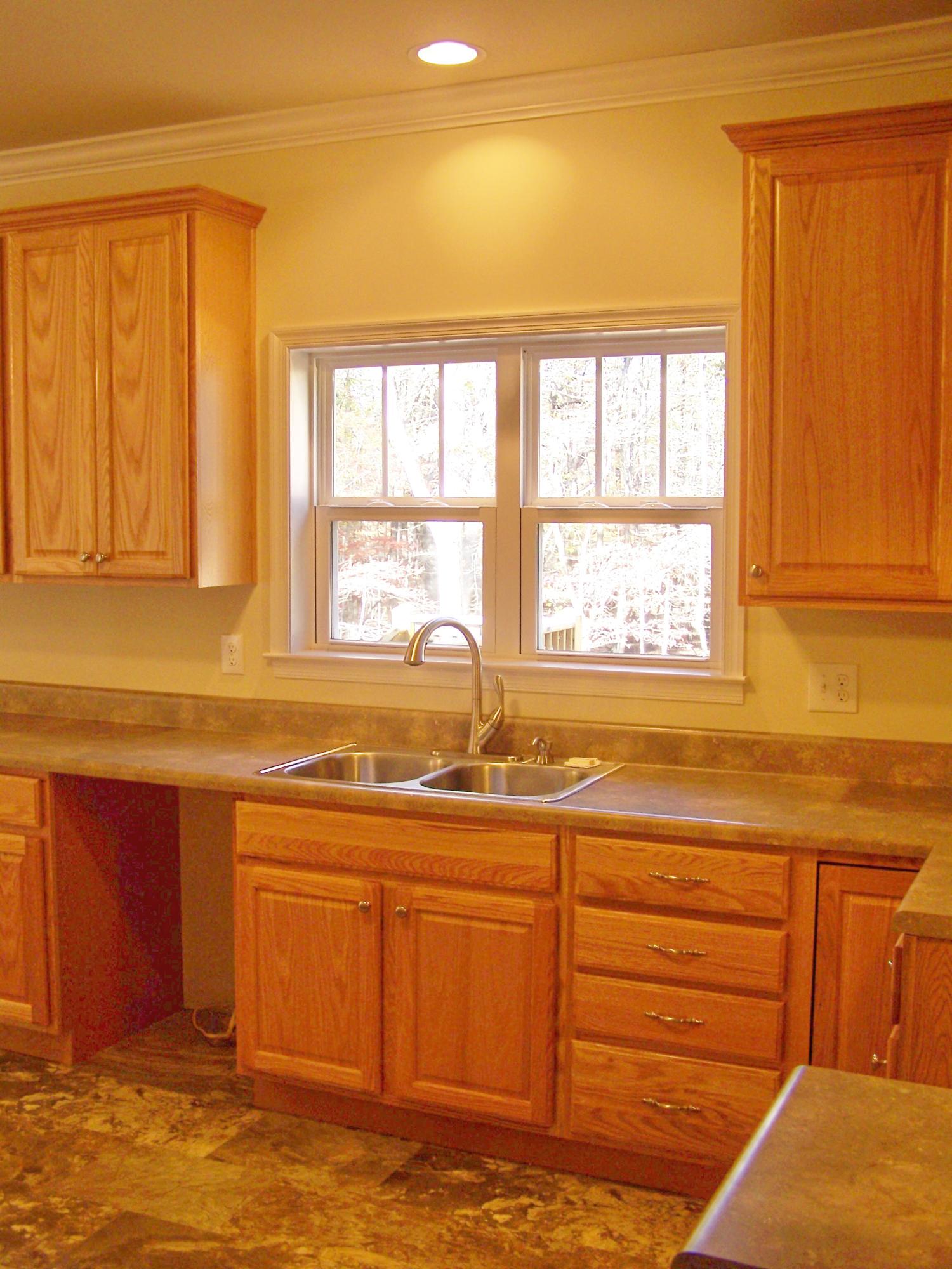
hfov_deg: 37.7
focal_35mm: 38
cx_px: 476
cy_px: 634
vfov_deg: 49.0
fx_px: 1393
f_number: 2.8
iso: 64
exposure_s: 1/25
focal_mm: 6.3
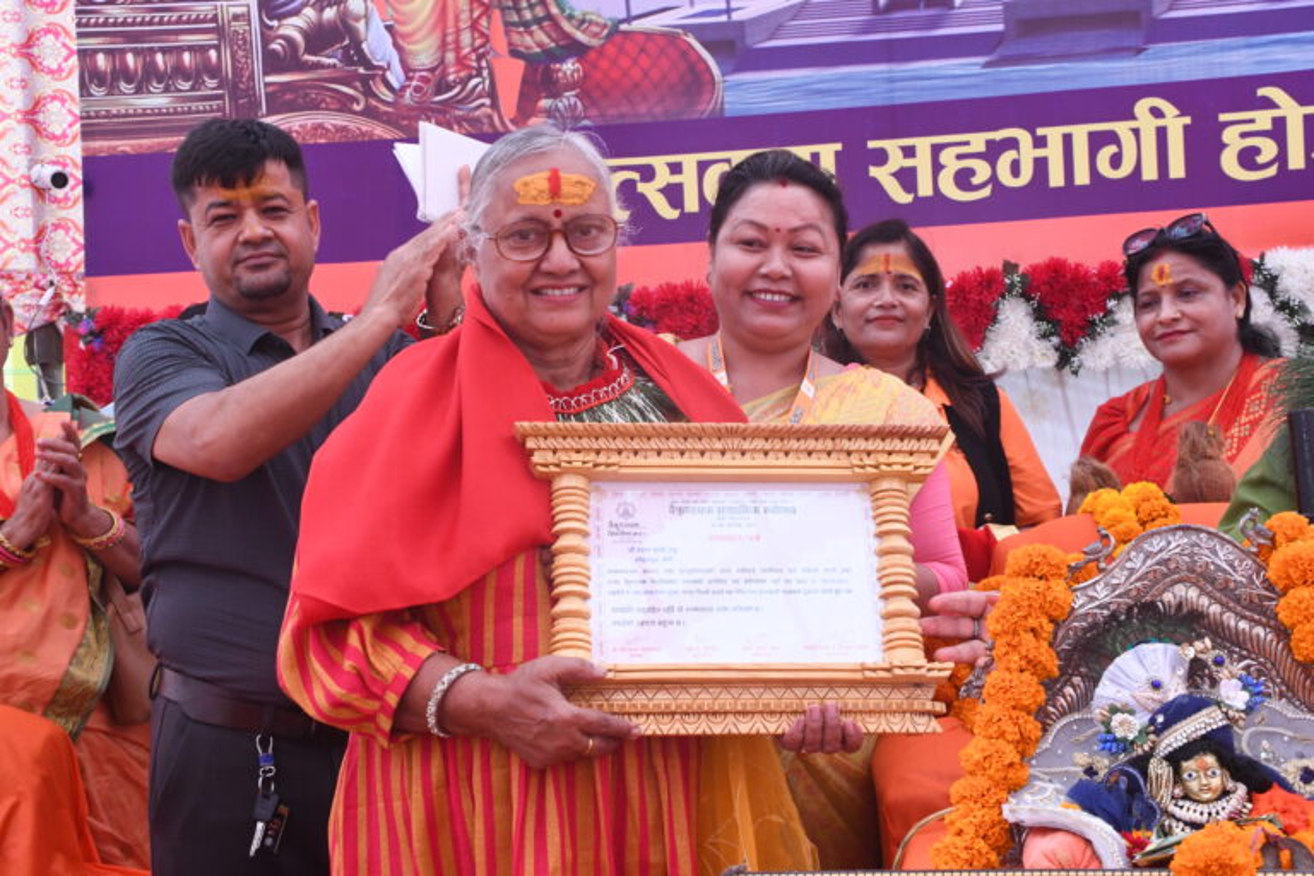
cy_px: 438
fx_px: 1861
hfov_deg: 38.9
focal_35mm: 51
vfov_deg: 26.5
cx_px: 657
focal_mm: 34
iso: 2500
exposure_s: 1/160
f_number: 7.1
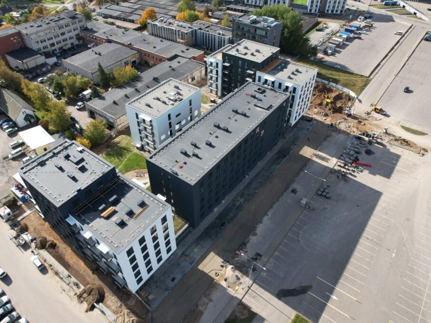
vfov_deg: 56.8
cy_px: 162
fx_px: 299
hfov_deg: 71.5
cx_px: 198
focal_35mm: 24
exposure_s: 1/1250
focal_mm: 8.38
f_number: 2.8
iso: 120
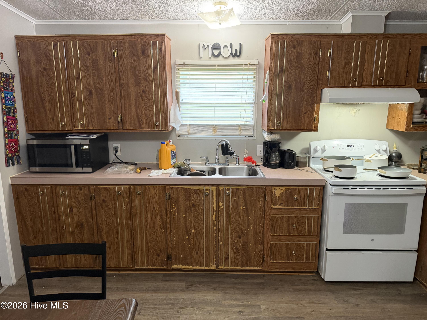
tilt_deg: -10.6
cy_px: 160
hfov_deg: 71.6
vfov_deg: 56.8
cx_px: 214
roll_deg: -0.8
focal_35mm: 24
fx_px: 296
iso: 500
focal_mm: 6.76
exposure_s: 1/60
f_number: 1.78
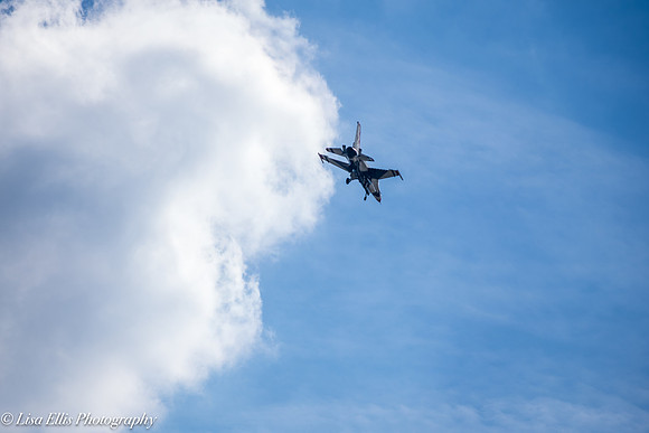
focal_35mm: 240
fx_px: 4327
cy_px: 216
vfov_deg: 5.7
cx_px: 324
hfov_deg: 8.6
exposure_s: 1/1600
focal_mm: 200
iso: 100
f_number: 5
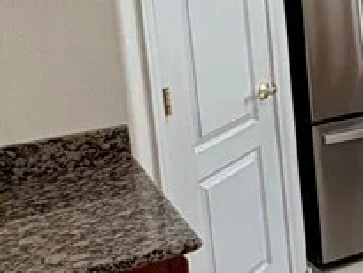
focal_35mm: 70
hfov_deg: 19.4
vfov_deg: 20.4
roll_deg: +0.5
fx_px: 734
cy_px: -2
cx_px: 684
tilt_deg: -7.2
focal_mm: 2.22
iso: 160
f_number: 2.2
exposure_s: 1/120
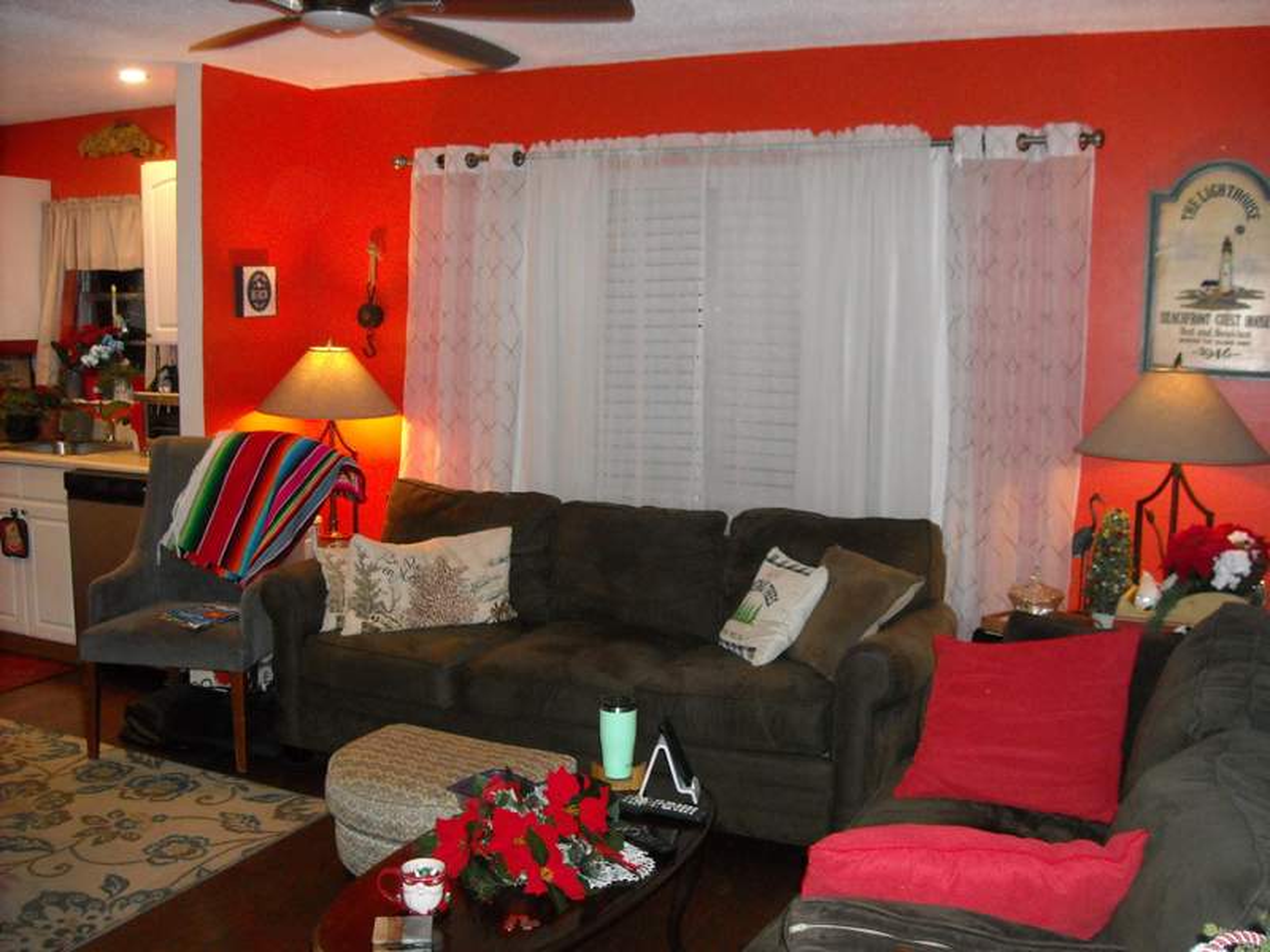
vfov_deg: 40.7
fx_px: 1284
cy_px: 476
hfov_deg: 52.6
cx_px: 635
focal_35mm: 35
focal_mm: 5.7
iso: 400
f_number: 2.8
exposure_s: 1/60
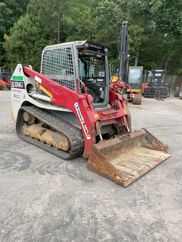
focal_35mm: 26
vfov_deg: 67.3
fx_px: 182
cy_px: 121
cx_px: 91
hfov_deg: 53.1
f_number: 1.6
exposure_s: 1/1208
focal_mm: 4.2
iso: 32
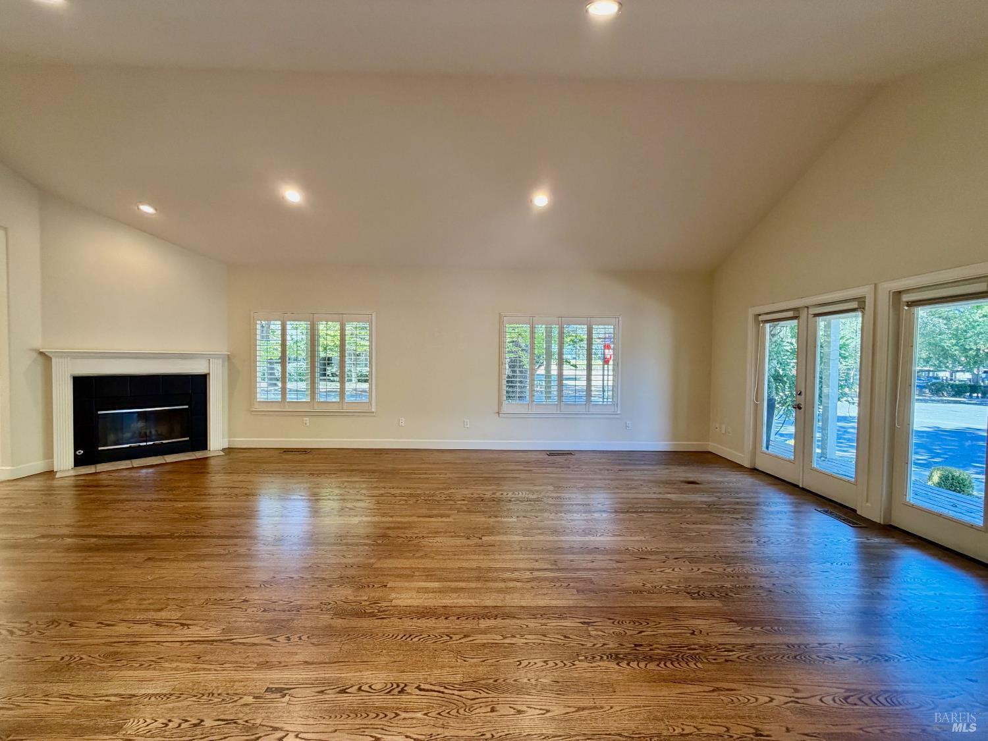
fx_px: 400
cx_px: 494
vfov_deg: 85.7
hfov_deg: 102.1
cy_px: 370
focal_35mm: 14
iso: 250
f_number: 2.2
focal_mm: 2.22
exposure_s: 1/120
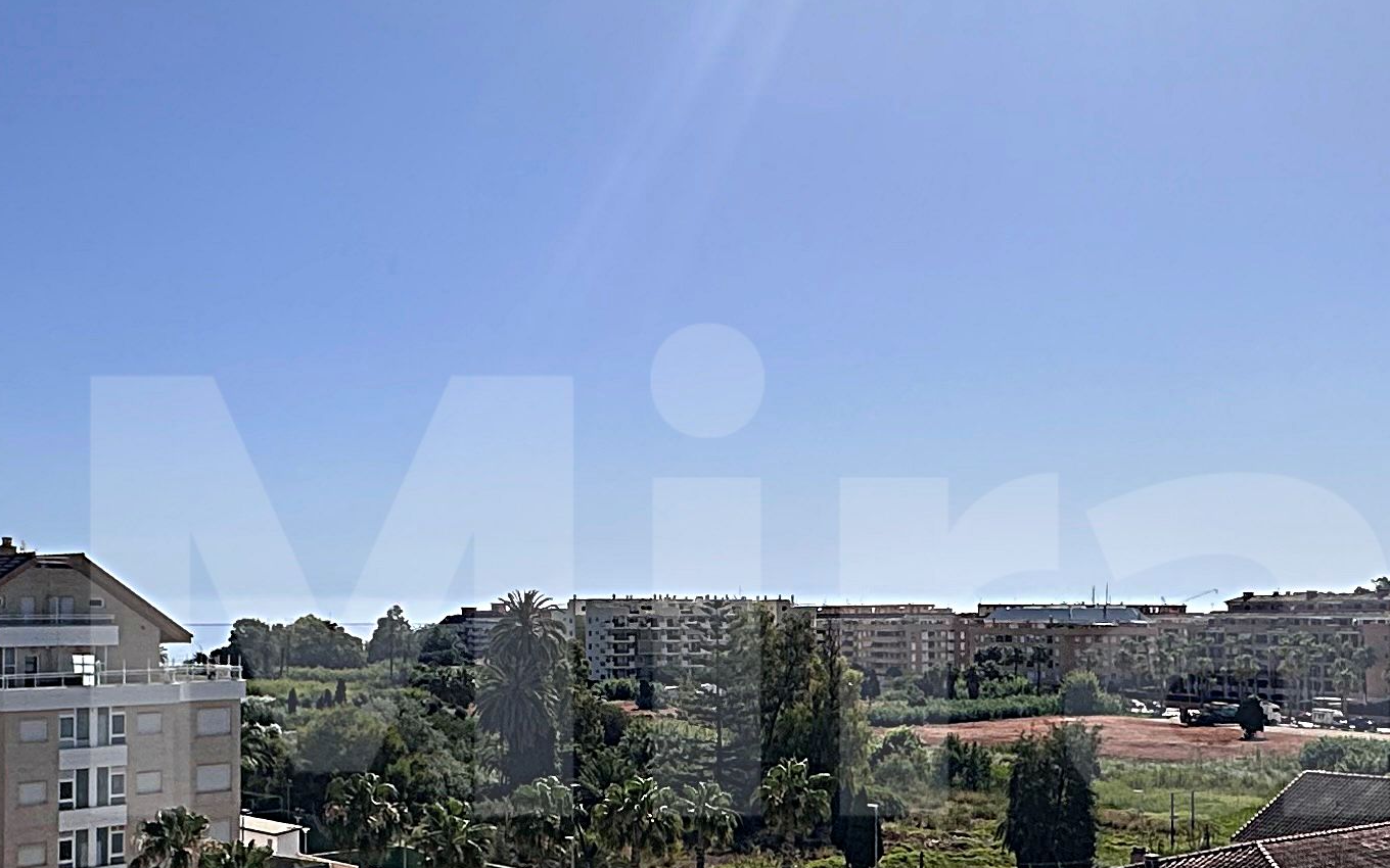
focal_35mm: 44
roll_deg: +0.1
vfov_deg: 29.0
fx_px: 1667
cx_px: 613
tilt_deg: +0.9
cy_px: 577
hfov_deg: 45.2
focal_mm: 2.22
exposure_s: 1/4831
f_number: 2.2
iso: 50
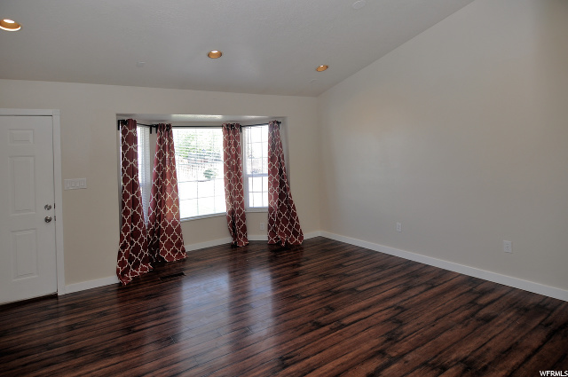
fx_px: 284
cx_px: 284
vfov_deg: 67.2
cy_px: 188
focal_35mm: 18
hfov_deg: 90.1
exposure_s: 1/80
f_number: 4.5
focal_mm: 12
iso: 200
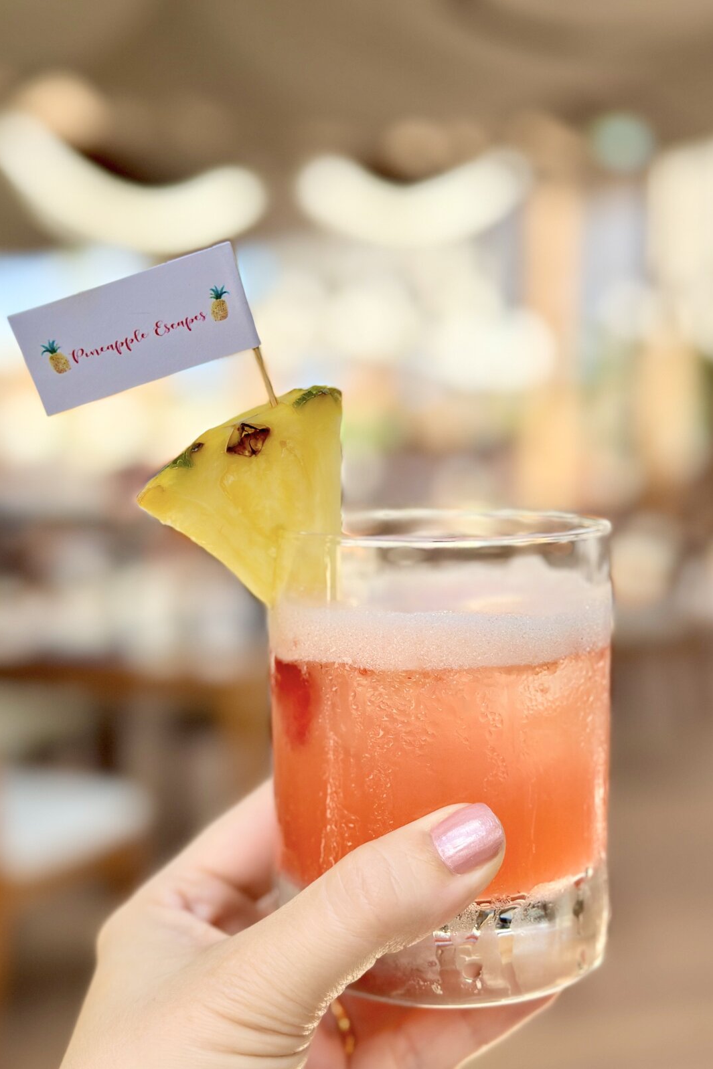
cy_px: 534
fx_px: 1486
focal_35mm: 50
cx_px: 388
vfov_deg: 39.6
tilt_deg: -5.5
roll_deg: -0.9
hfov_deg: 27.0
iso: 80
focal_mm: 6.86
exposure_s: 1/1590
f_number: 1.78
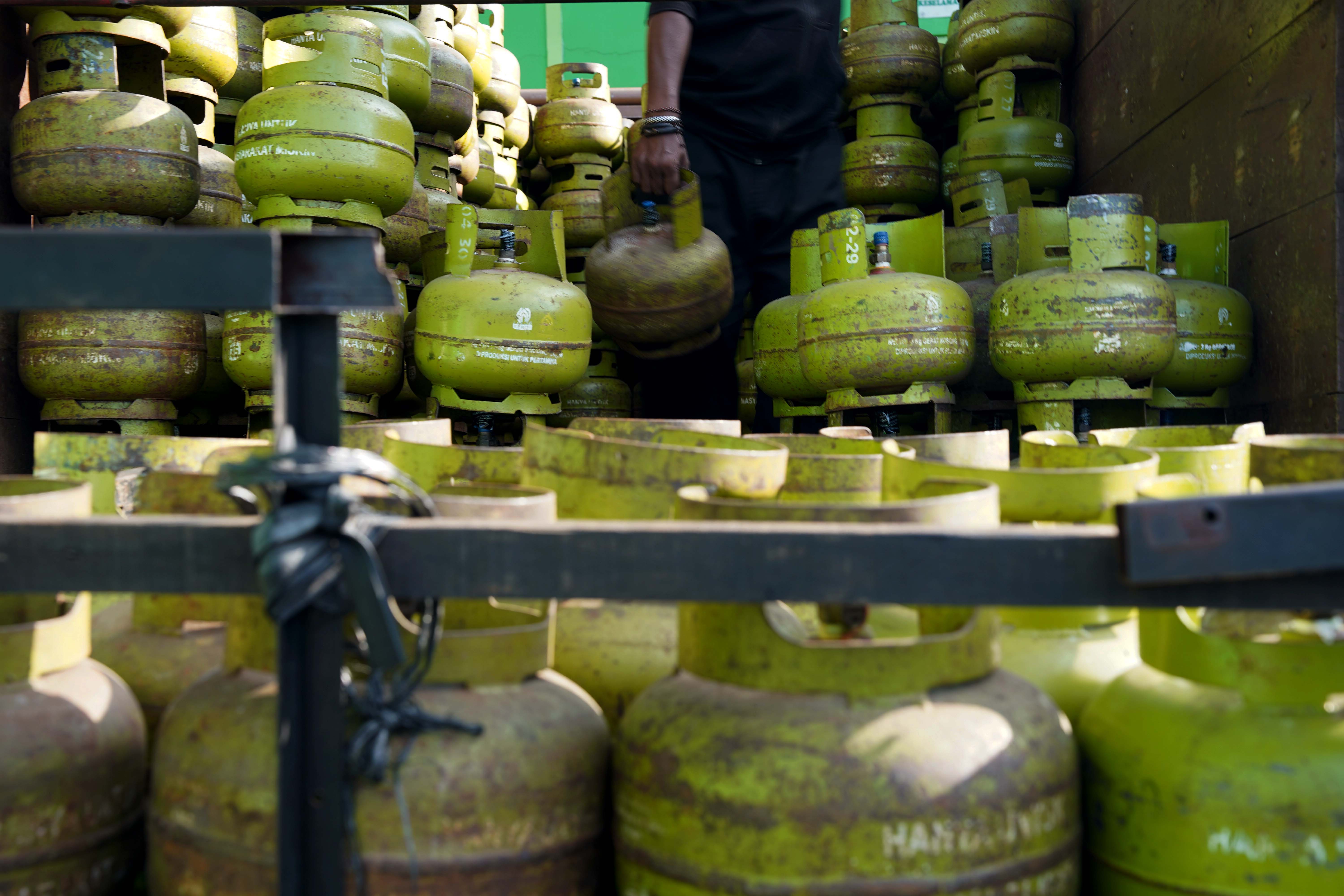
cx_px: 672
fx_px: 1792
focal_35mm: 48
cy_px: 448
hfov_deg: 41.1
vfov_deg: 28.1
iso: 100
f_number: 7.1
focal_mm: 48
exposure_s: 1/15
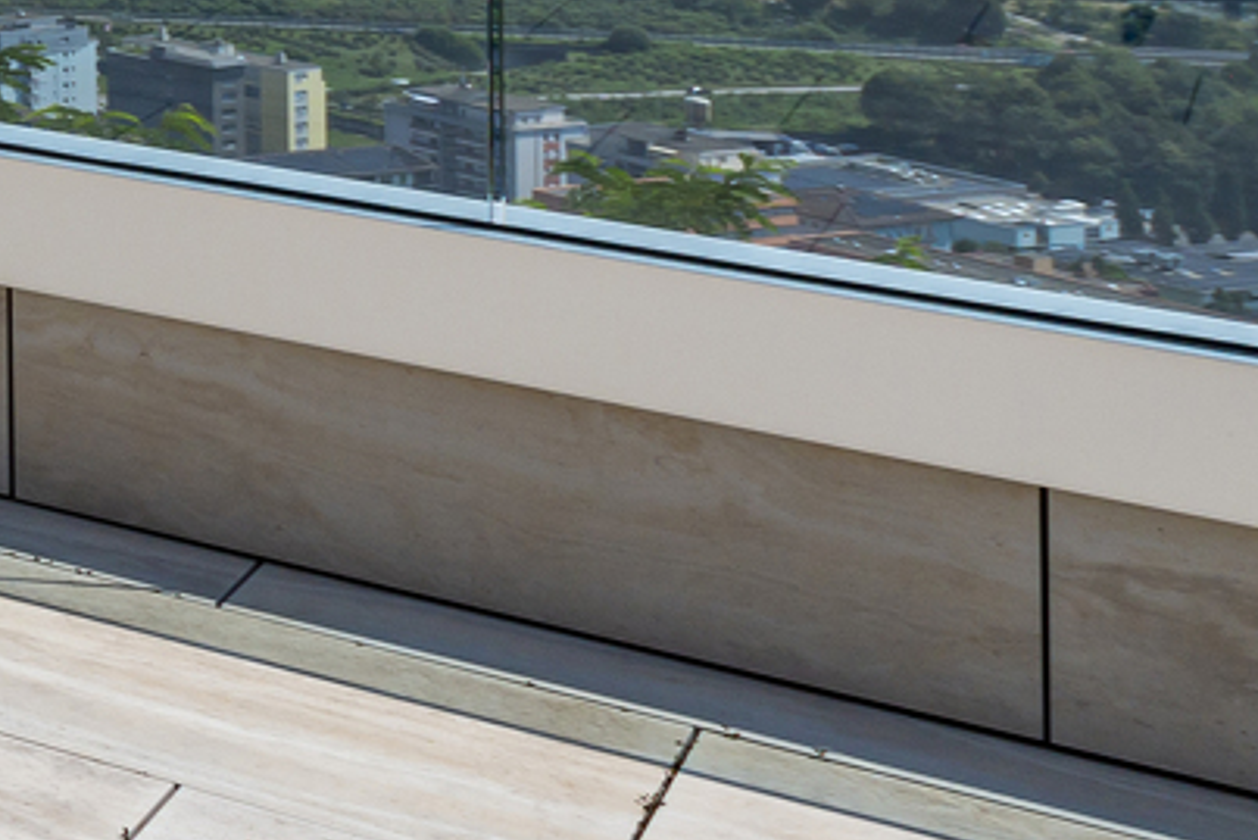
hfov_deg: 12.3
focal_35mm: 89
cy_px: -695
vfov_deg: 13.7
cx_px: -2322
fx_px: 3111
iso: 100
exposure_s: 1/500
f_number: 9
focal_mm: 14
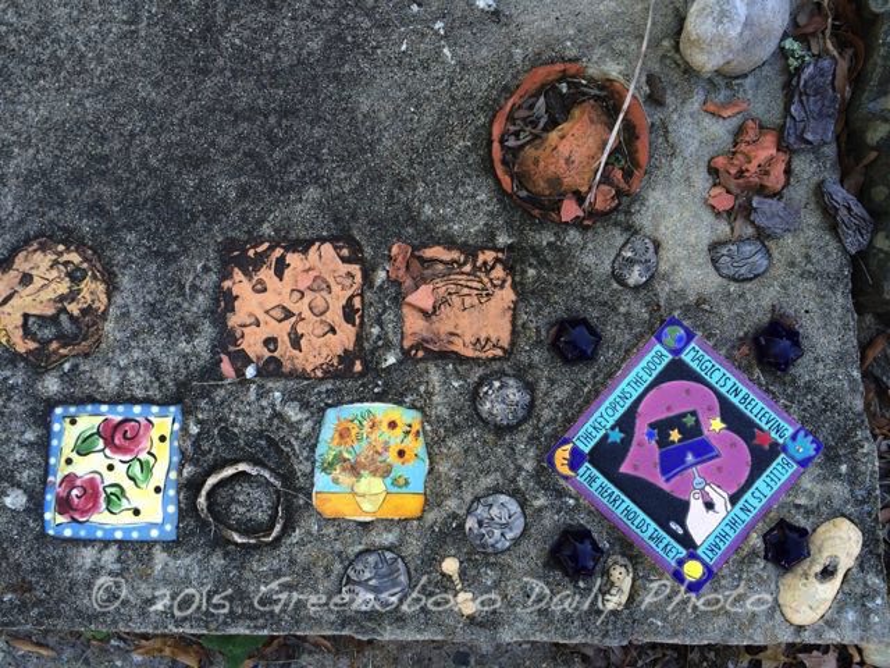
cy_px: 334
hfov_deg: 60.0
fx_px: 771
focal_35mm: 30
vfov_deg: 46.8
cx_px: 445
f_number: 2.2
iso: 50
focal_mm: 4.12
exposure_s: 1/120
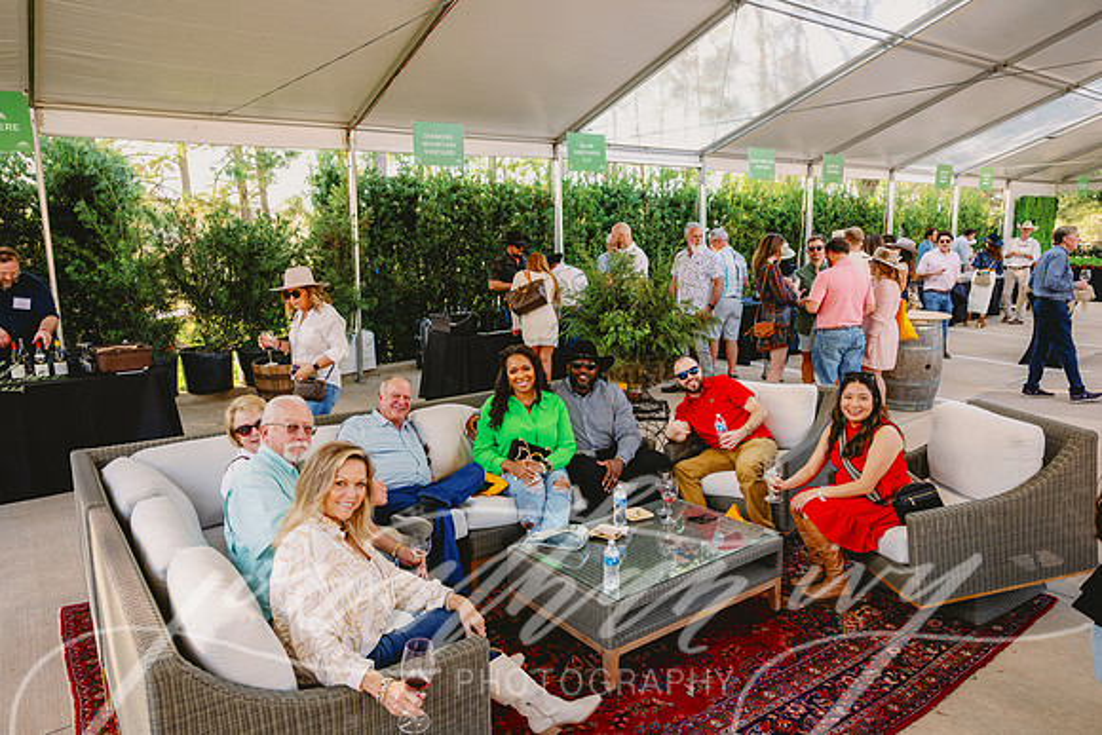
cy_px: 368
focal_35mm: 24
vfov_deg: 53.2
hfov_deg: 73.7
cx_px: 551
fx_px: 735
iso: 800
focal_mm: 24
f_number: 4
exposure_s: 1/320
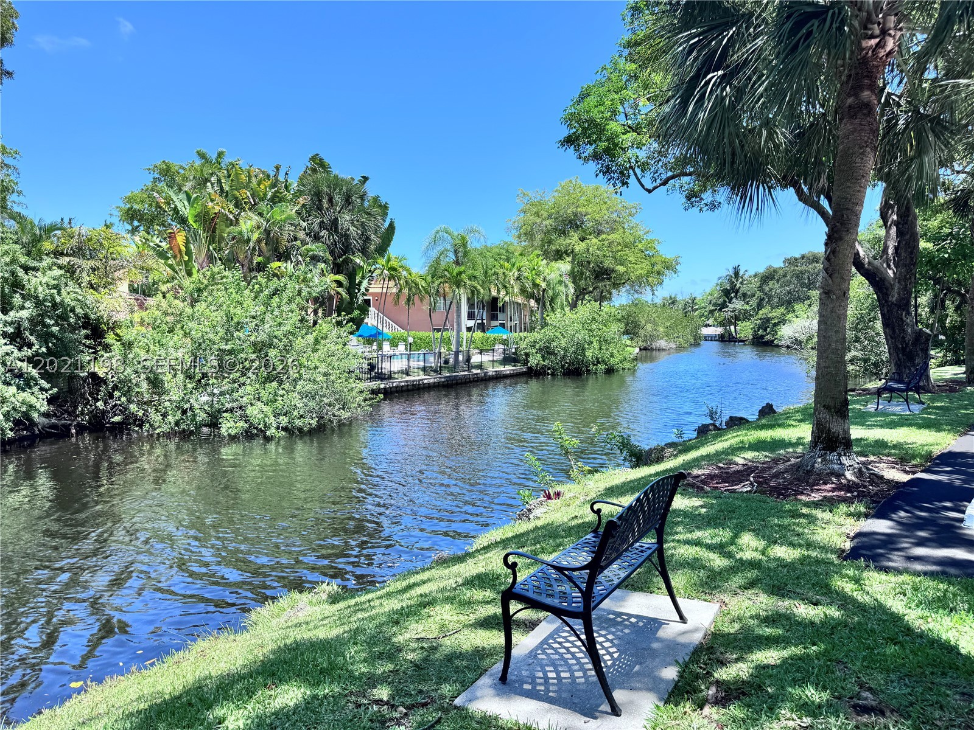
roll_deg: -1.1
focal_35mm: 24
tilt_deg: -4.4
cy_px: 365
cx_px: 487
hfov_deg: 71.6
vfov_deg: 56.8
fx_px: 675
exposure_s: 1/2331
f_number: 1.78
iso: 80
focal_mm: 6.76
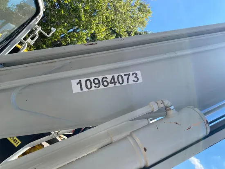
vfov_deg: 53.1
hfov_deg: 67.3
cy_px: 84
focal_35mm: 26
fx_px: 169
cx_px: 112
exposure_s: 1/1395
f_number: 1.8
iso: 32
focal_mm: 4.25
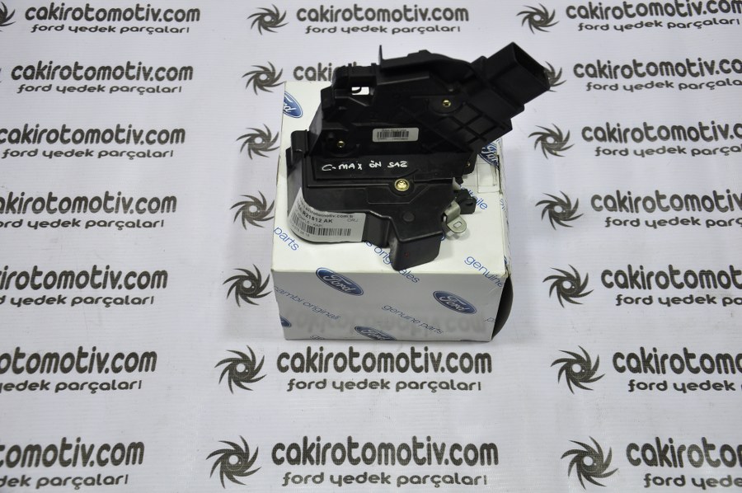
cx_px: 371
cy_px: 246
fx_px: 988
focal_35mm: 48
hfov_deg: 41.2
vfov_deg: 28.0
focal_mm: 32
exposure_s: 1/40
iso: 200
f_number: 4.5
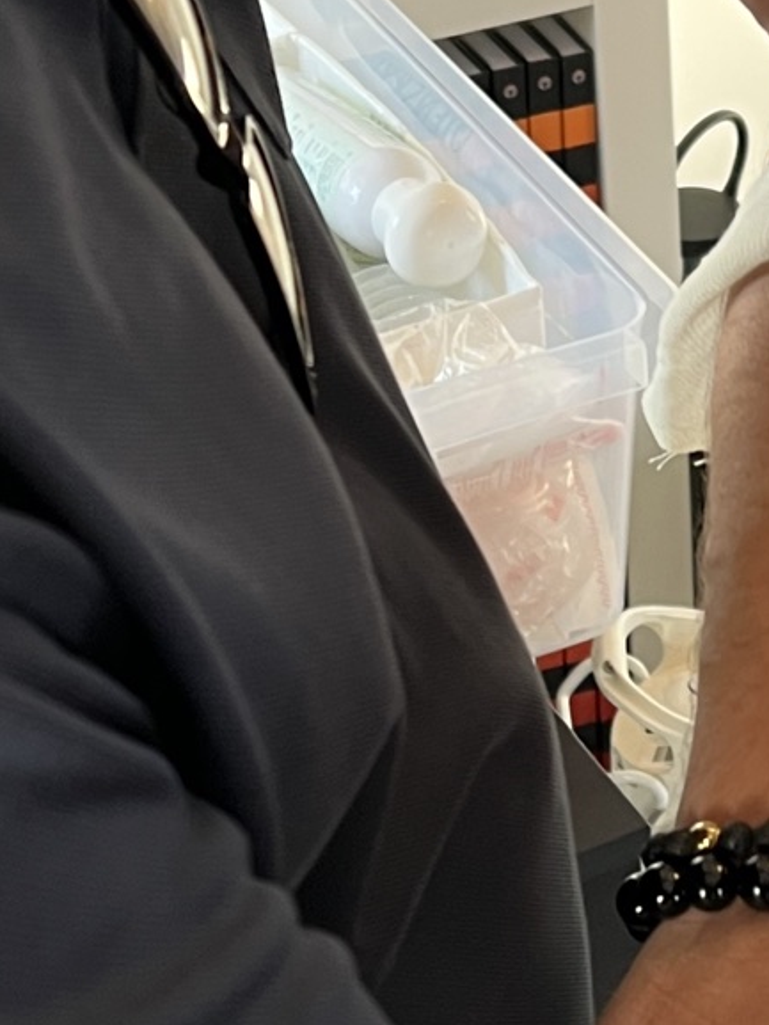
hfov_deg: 14.8
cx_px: 872
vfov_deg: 20.2
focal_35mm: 97
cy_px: 640
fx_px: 2872
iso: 100
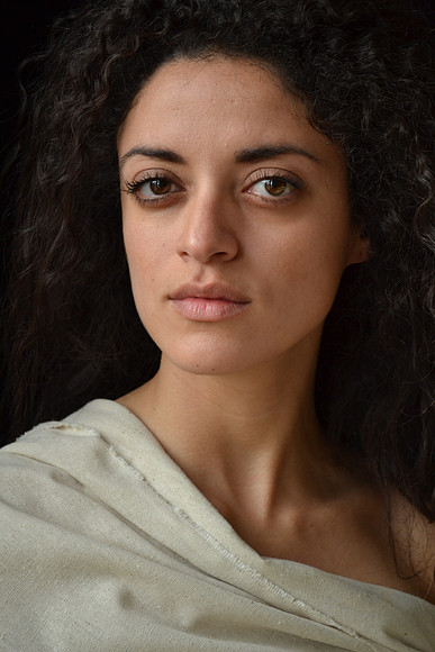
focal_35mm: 82
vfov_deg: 24.6
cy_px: 326
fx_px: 1494
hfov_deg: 16.6
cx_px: 218
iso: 400
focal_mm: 55
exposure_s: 1/50
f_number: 5.6
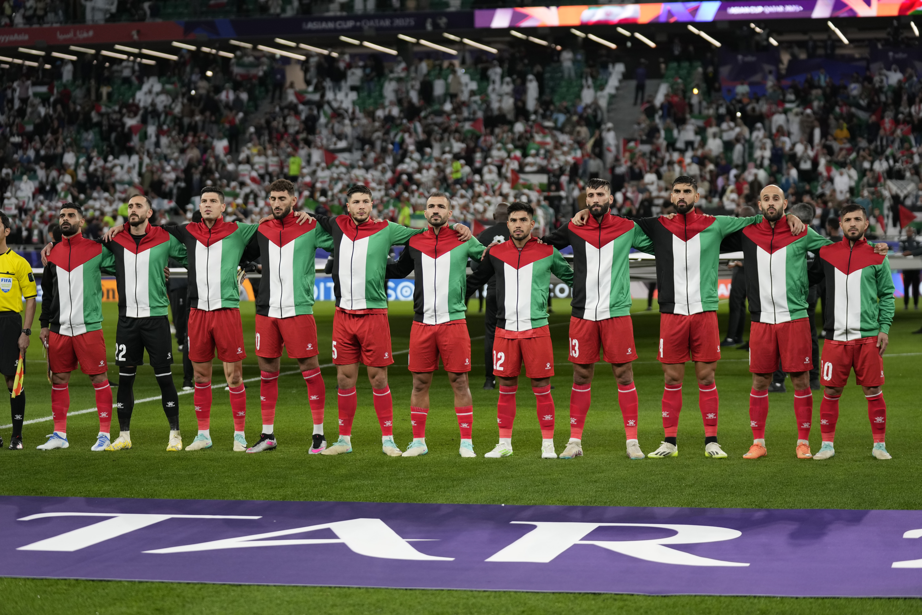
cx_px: 461
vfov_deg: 15.2
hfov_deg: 22.6
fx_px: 2305
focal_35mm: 90
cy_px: 308
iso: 1000
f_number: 2.8
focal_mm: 90
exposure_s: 1/1000
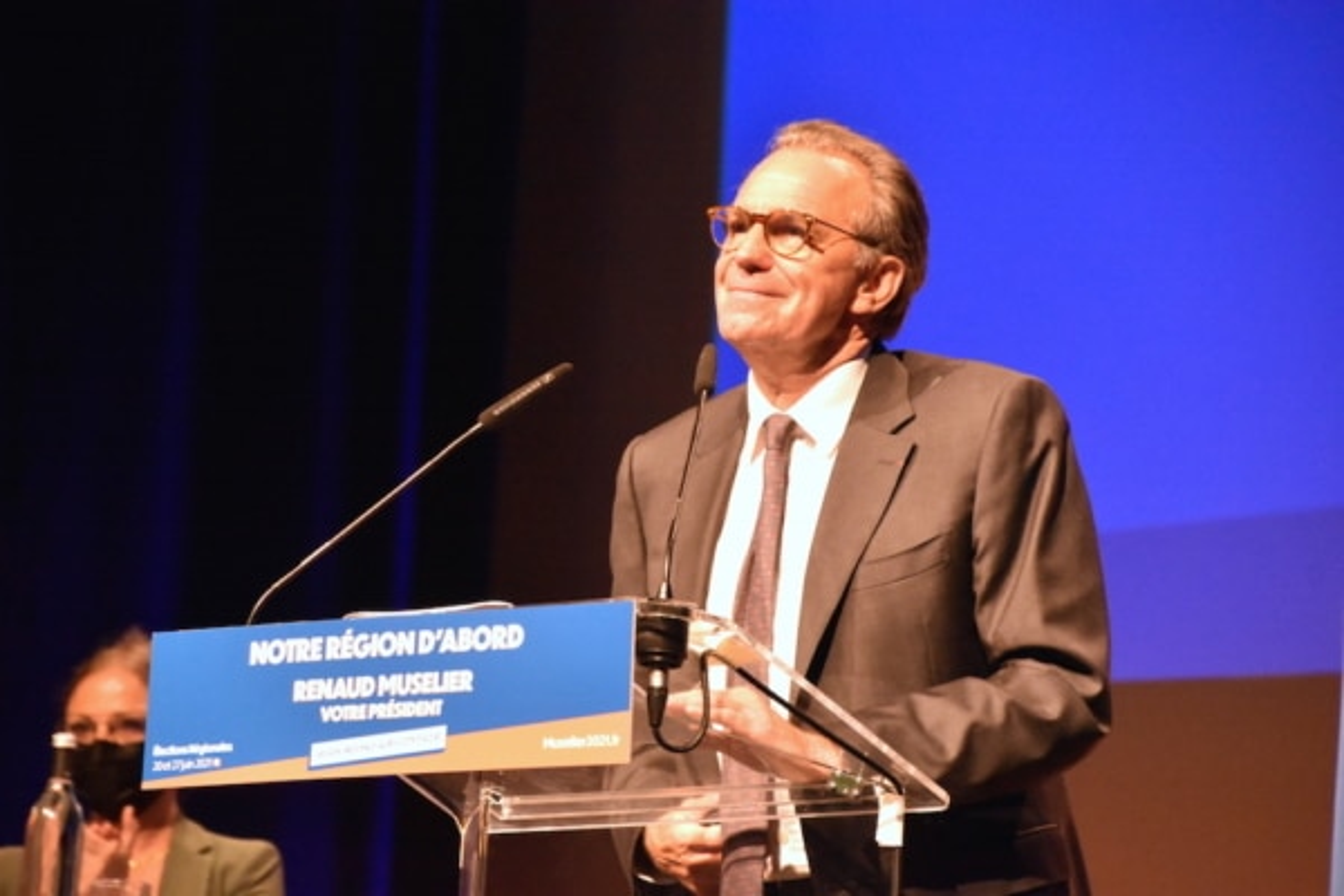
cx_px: 672
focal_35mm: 218
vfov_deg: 6.3
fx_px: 8119
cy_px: 448
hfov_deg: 9.5
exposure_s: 1/100
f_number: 6
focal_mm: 145
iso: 6400
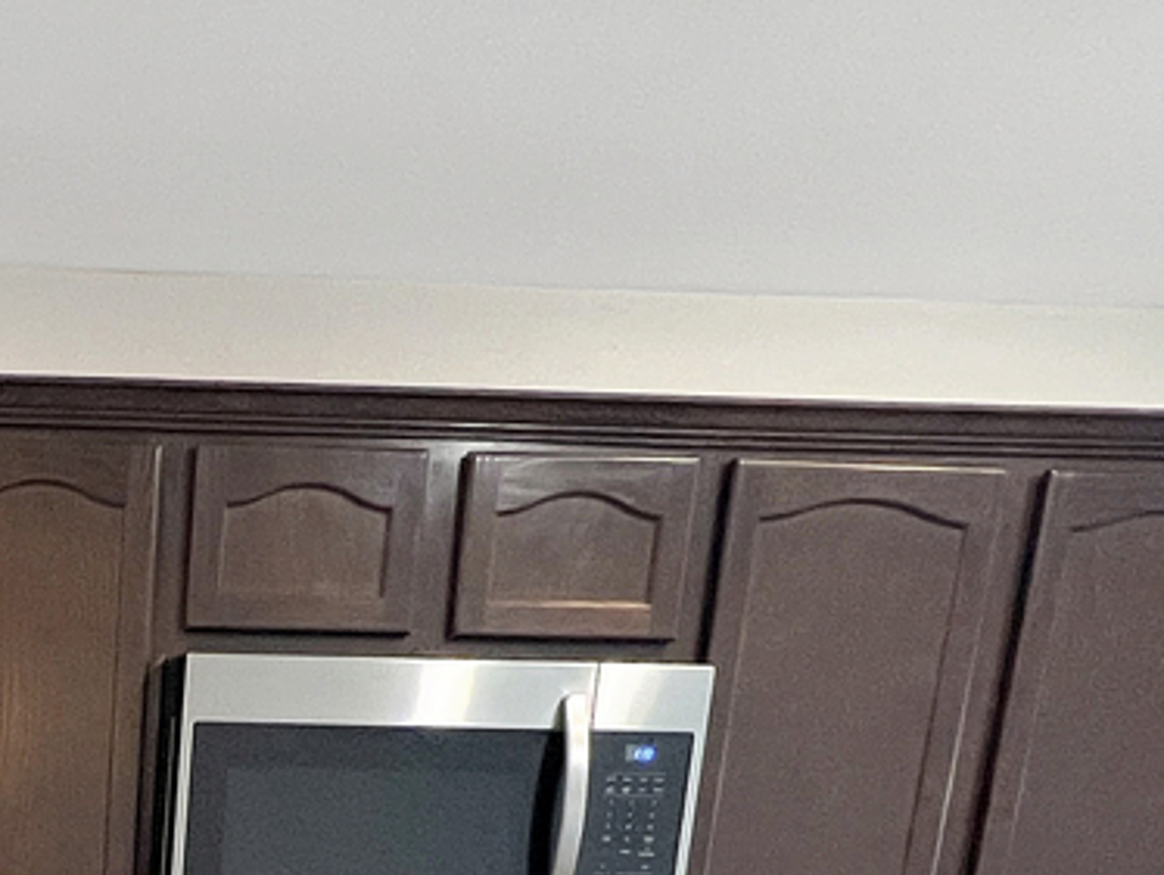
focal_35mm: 50
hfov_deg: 32.2
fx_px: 1682
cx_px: -205
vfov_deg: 22.1
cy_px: 1429
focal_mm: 1.57
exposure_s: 1/60
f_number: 1.8
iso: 320
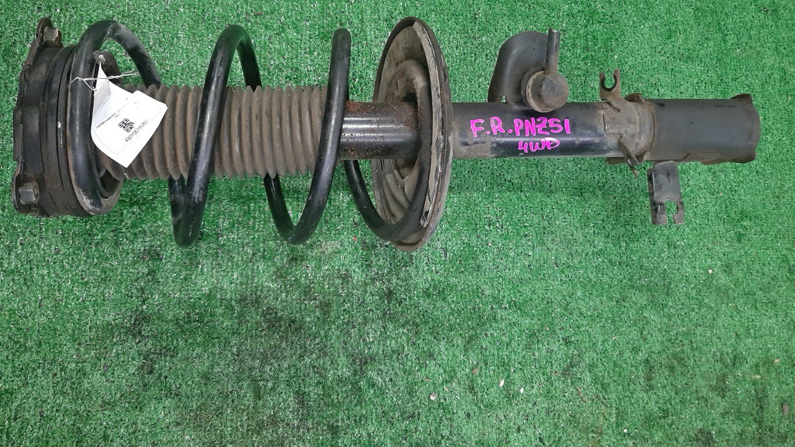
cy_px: 160
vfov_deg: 39.8
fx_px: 611
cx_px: 393
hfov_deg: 66.1
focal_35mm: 29
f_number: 1.7
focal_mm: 3.93
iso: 181
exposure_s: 1/40
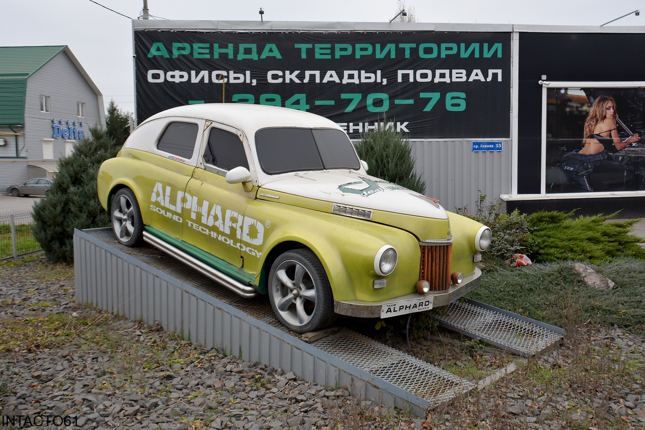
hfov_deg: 57.2
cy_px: 215
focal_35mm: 33
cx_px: 322
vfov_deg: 39.9
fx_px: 591
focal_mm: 22
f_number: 6.3
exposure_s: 1/160
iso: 200
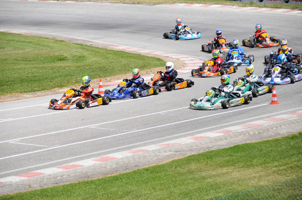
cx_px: 151
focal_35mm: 168
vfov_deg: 8.1
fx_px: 1408
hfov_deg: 12.2
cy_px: 100
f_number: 5.3
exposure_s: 1/2000
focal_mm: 112
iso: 400
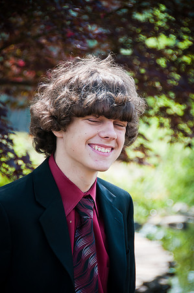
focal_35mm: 195
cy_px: 146
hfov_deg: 7.0
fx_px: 1580
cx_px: 97
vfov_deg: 10.6
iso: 200
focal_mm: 130
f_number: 5.6
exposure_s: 1/250
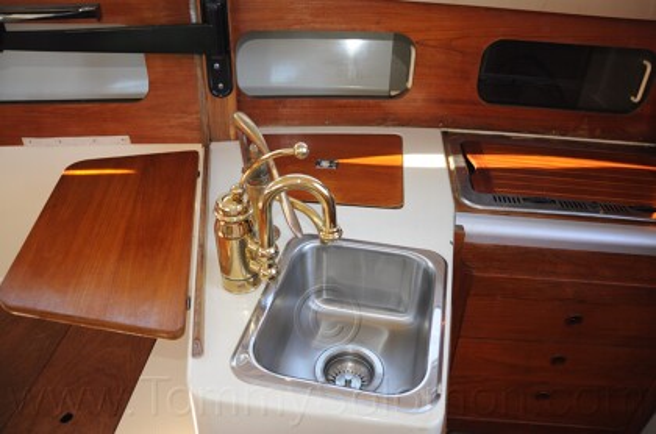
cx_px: 328
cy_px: 217
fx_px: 491
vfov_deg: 47.7
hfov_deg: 67.5
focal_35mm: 27
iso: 400
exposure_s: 1/80
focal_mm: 18
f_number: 3.5
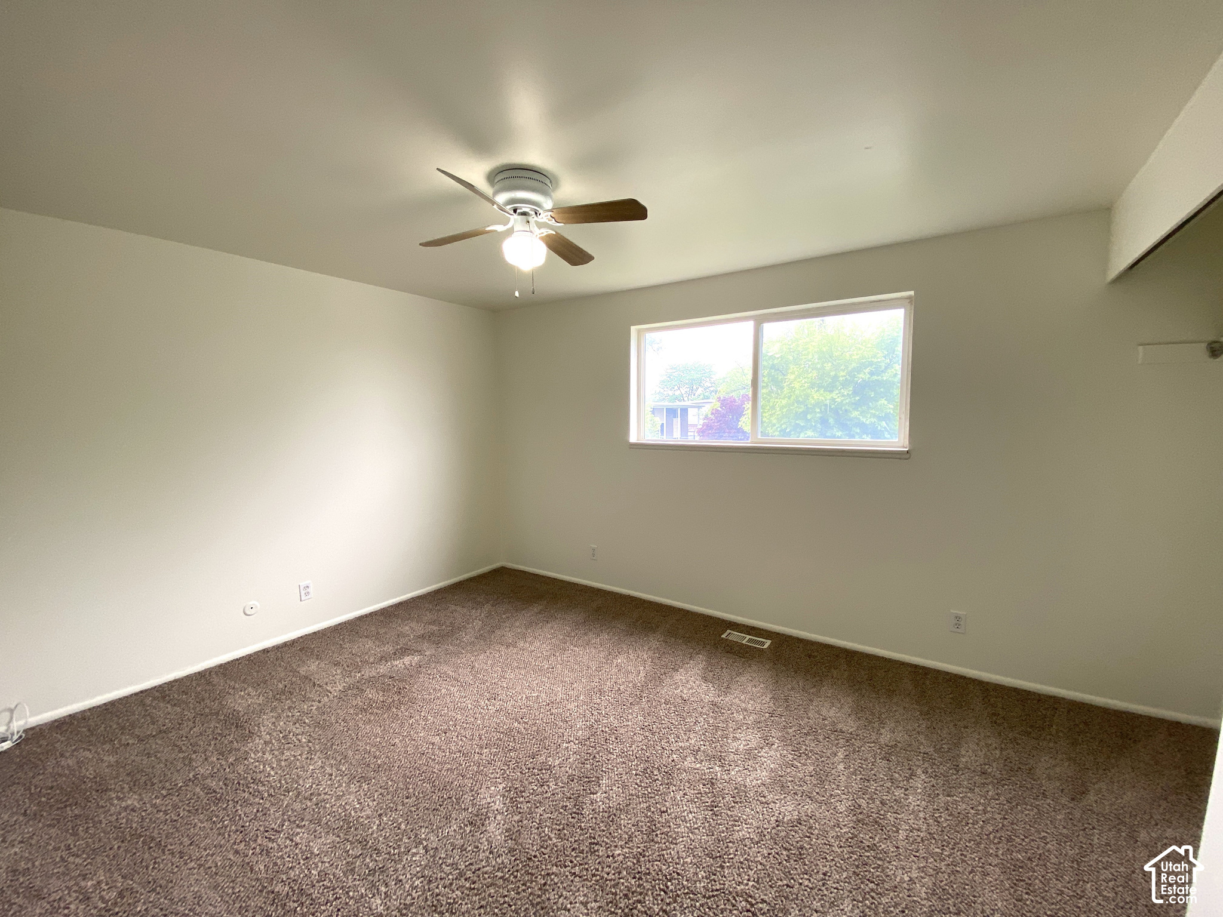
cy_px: 458
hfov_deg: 106.2
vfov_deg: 89.9
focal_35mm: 13
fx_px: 459
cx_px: 612
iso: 80
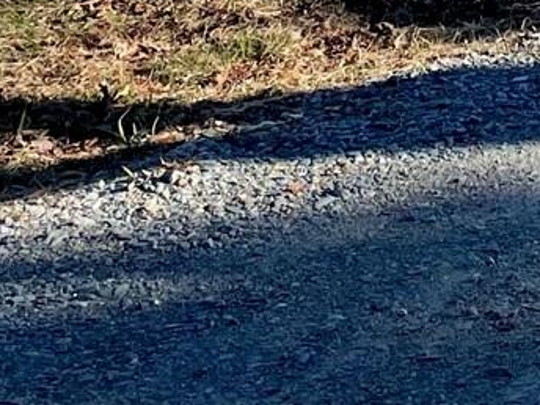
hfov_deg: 11.5
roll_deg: -0.9
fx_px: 2418
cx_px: 1074
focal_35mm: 155
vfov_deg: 8.6
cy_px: -600
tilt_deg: -2.9
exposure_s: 1/2817
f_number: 1.6
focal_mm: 4.2
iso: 32
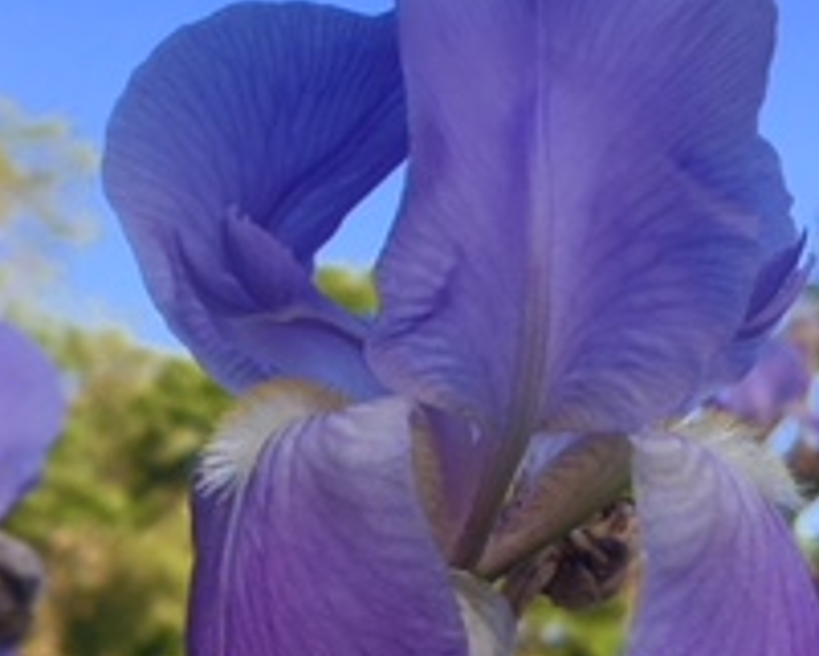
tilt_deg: +8.7
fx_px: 2183
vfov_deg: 16.7
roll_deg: -1.0
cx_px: 236
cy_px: 648
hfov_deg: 21.1
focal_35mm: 90
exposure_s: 1/375
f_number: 2.2
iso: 25
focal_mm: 4.15
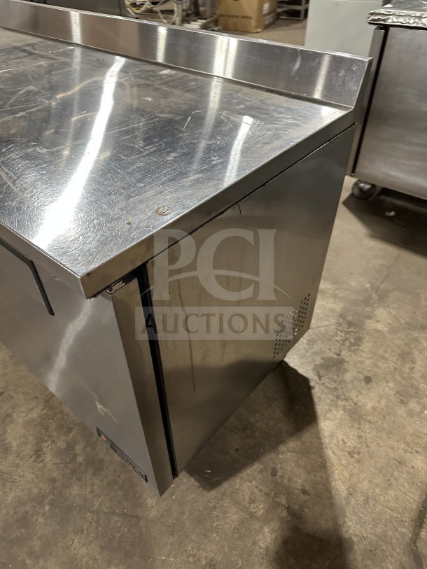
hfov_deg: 56.8
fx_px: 395
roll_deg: +0.3
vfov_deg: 71.6
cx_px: 214
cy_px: 284
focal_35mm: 24
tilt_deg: -44.9
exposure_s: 1/60
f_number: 1.78
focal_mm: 6.86
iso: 320
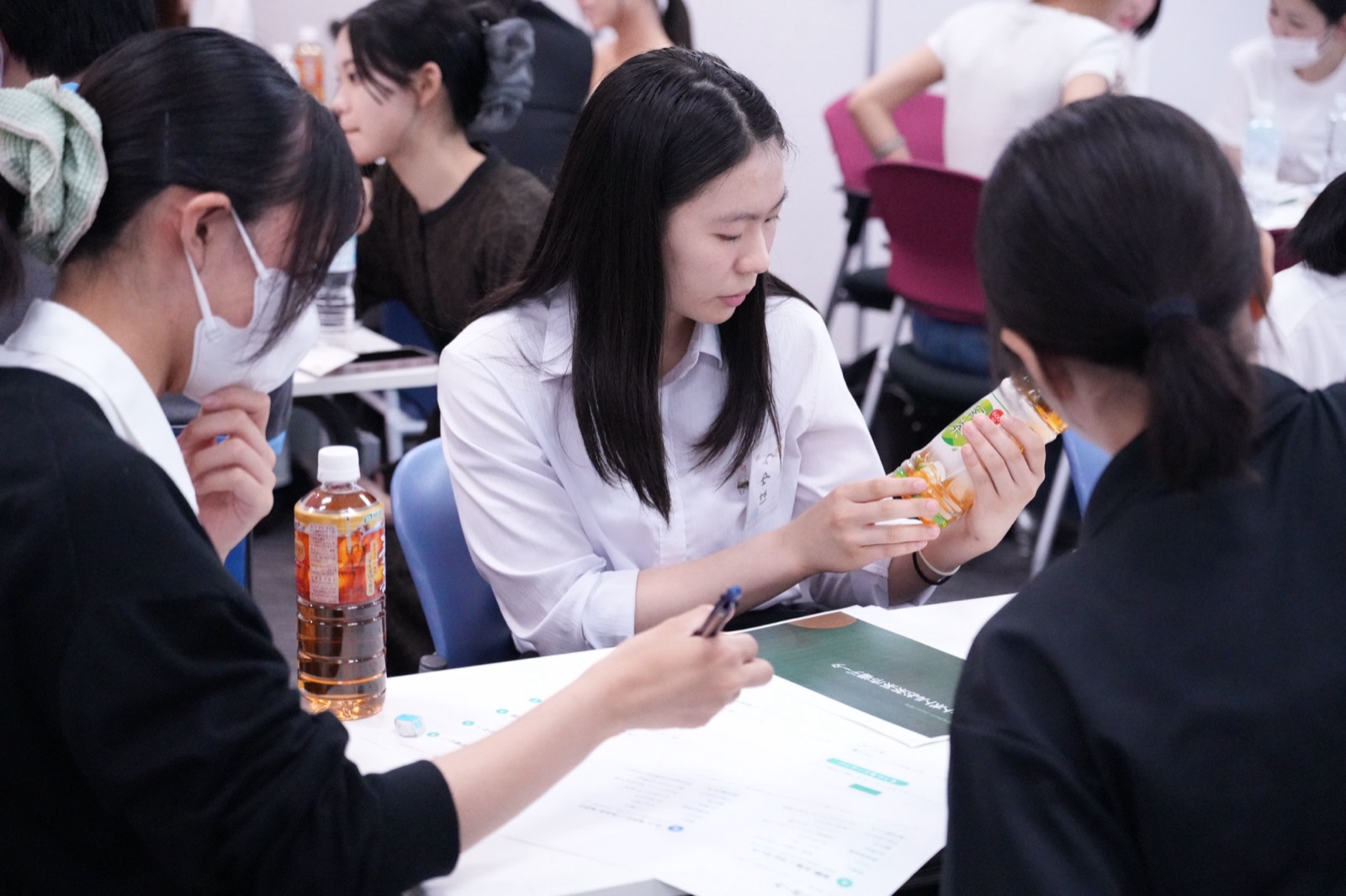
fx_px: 2617
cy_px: 448
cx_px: 673
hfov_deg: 28.8
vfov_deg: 19.4
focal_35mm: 70
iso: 16000
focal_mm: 70
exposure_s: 1/1000
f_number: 4
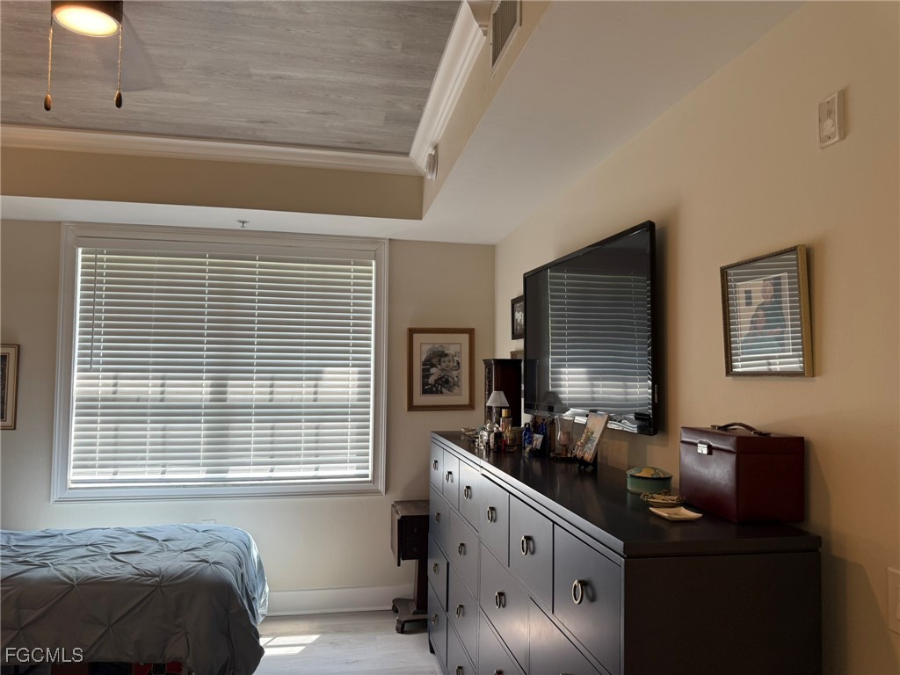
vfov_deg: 56.8
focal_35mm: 24
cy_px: 338
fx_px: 624
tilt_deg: +2.8
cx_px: 450
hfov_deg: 71.6
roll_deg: -0.9
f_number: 1.78
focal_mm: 6.76
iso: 125
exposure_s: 1/120
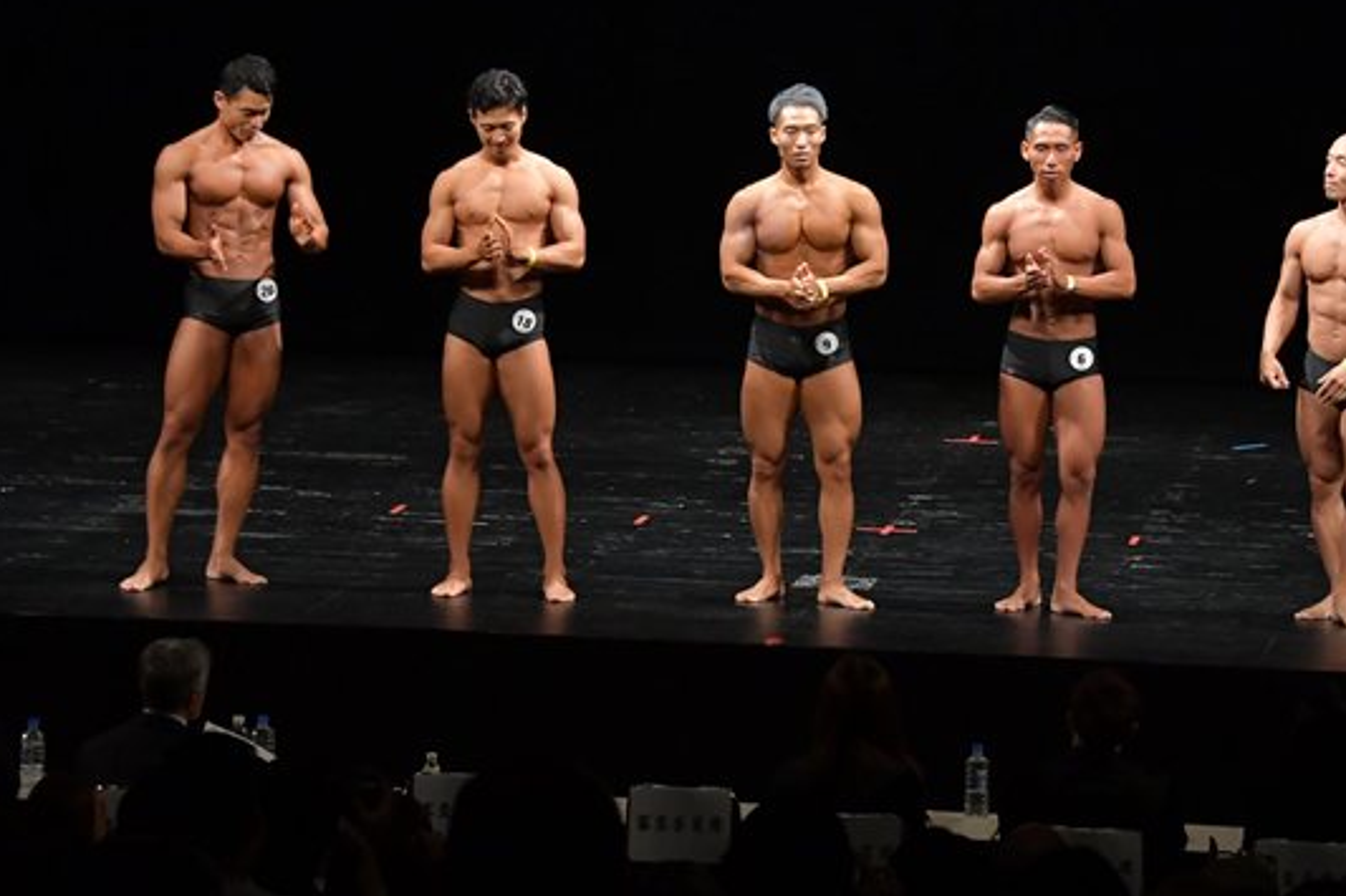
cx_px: 804
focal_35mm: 170
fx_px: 6354
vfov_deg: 8.1
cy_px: 255
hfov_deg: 12.1
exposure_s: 1/400
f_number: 5.6
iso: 3200
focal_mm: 78
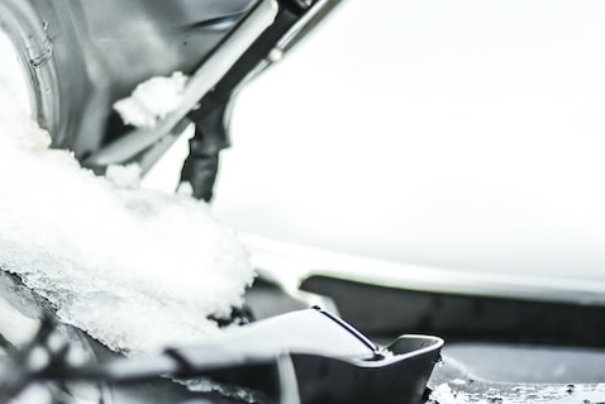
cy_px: 230
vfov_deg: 5.8
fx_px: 4001
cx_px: 448
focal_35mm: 238
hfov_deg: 8.6
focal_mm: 105
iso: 400
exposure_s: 1/2000
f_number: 3.2
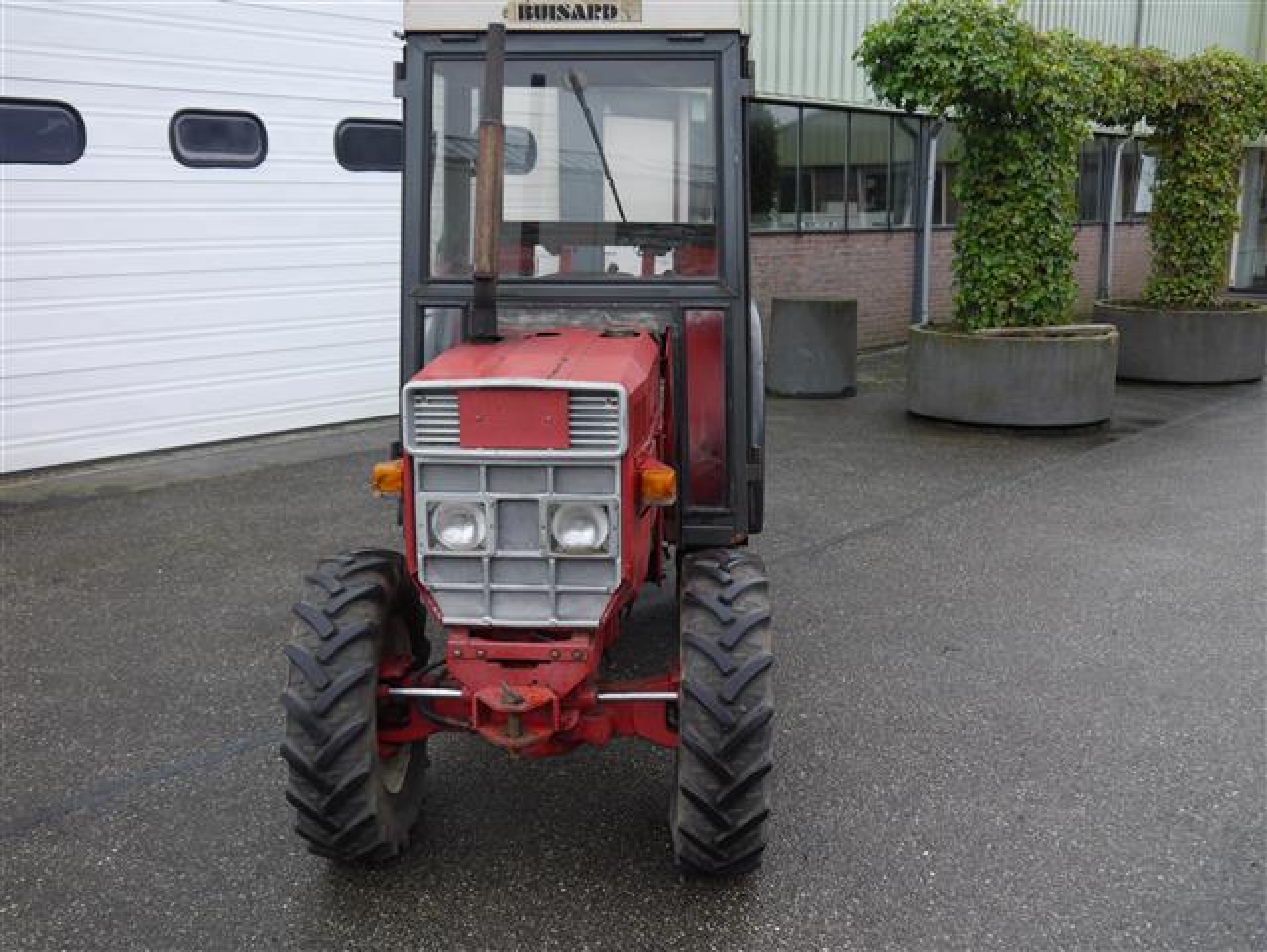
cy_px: 476
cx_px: 634
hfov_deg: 51.3
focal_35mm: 36
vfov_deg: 39.7
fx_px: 1318
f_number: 4.5
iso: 160
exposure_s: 1/160
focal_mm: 18
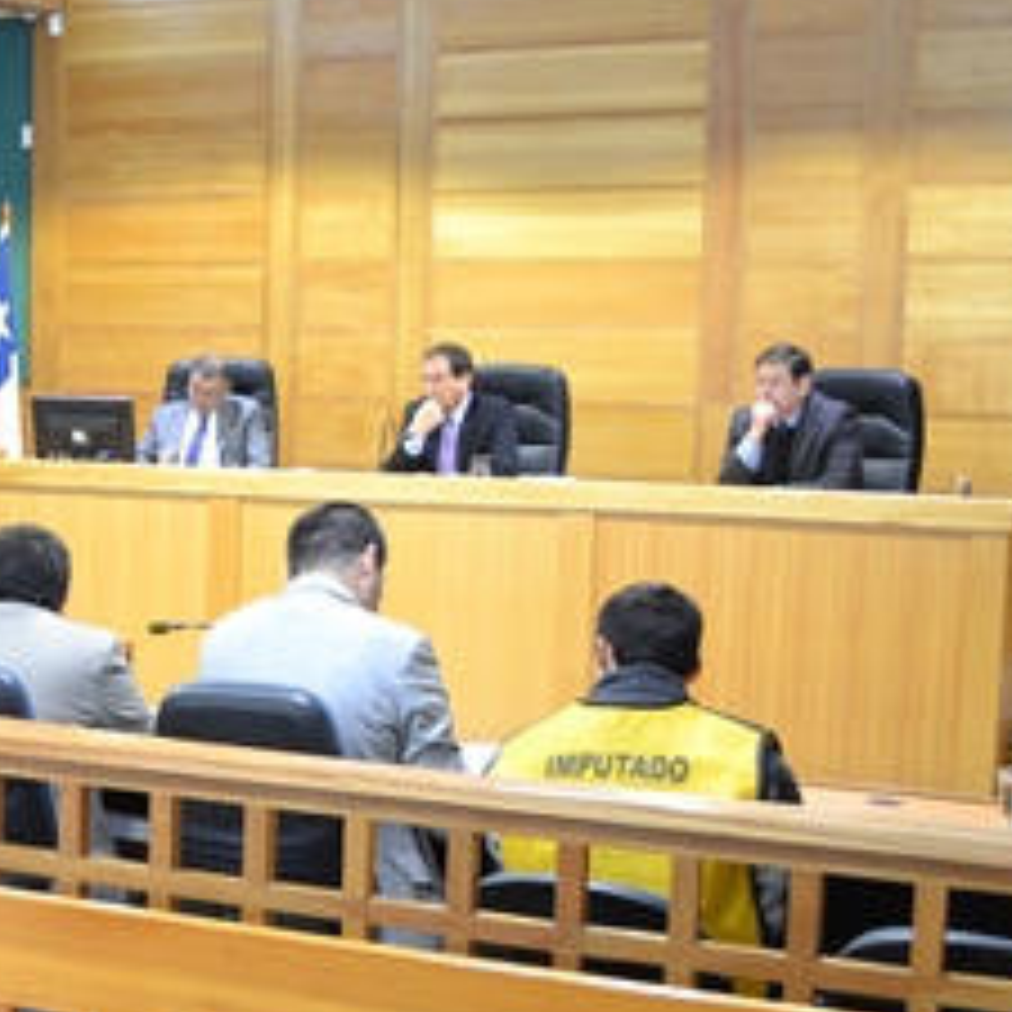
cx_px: -270
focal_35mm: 68
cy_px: 576
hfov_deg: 22.8
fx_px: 2249
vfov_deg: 25.3
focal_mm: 20
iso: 720
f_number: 3.8
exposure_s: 1/15
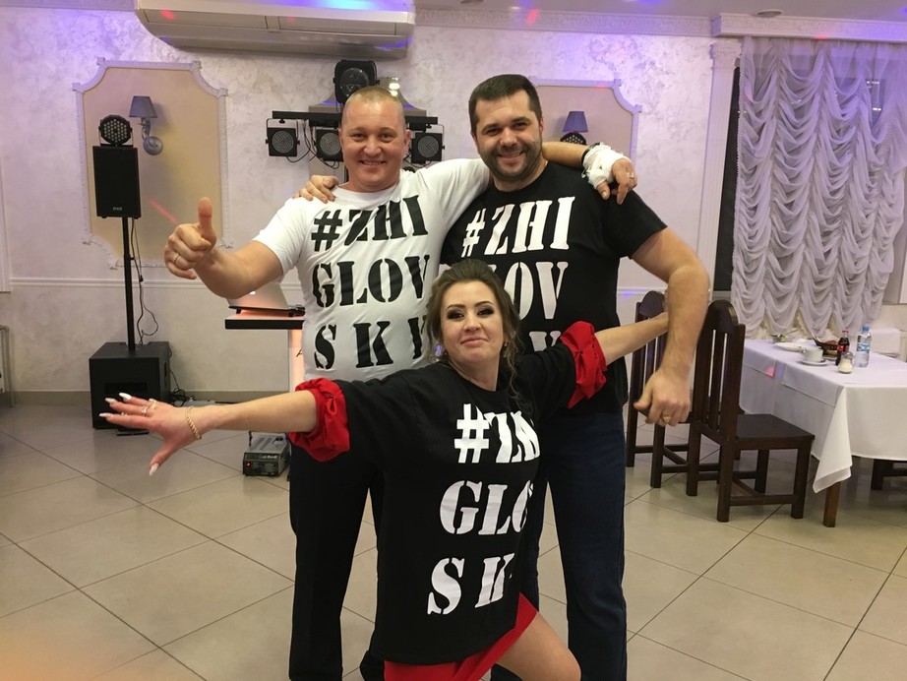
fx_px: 760
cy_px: 340
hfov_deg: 61.6
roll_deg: -1.9
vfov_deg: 48.2
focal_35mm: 29
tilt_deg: -10.5
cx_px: 454
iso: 160
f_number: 2.2
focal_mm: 4.15
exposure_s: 1/33
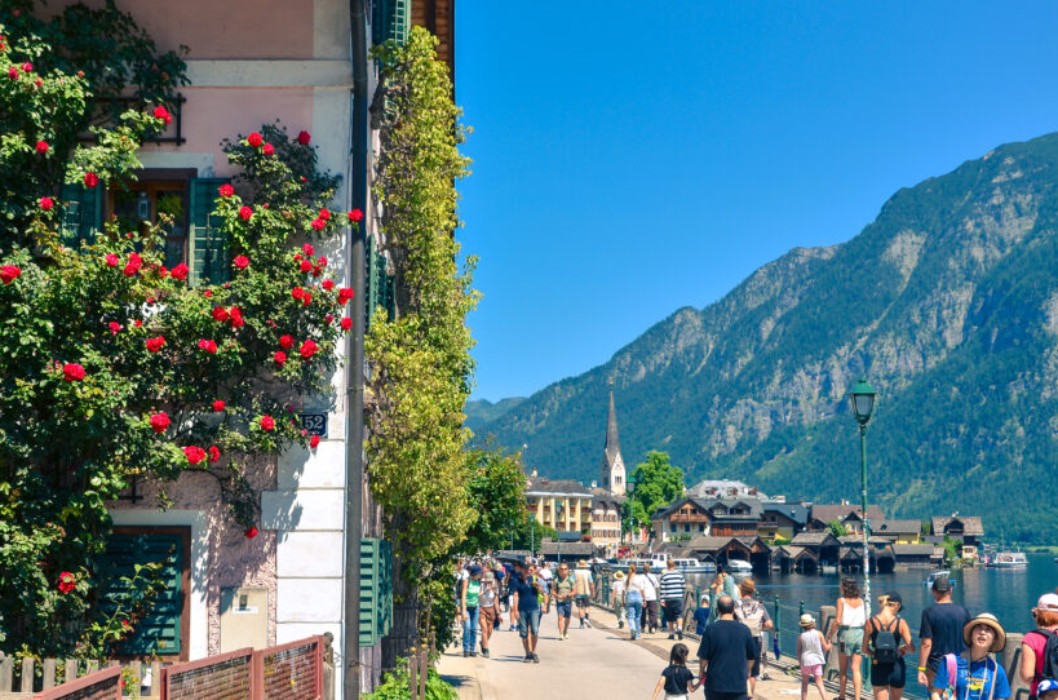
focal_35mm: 60
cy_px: 395
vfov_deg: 22.5
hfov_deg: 33.4
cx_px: 437
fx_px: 1759
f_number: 8
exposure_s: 1/320
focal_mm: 32
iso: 100
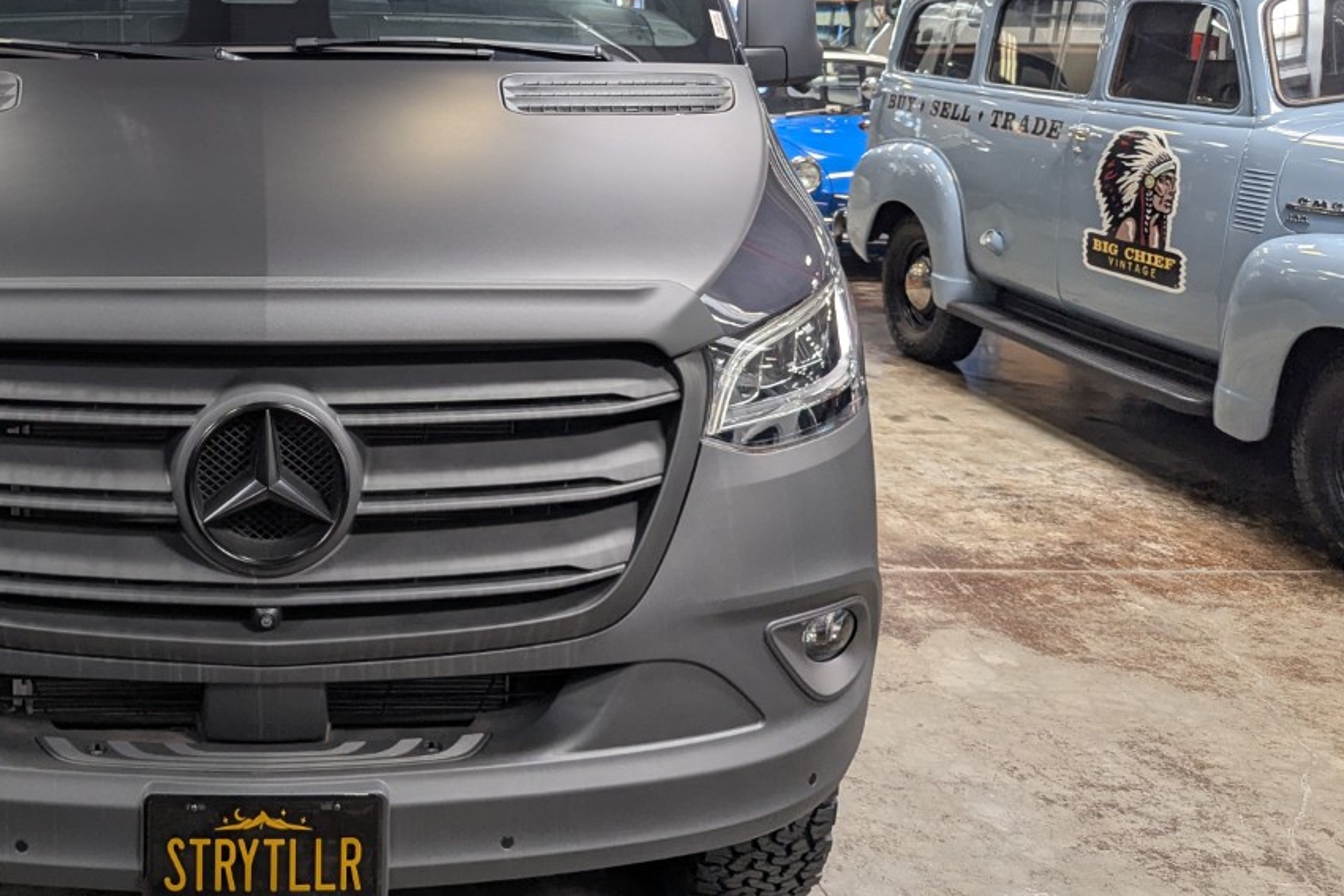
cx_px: 263
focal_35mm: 41
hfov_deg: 45.0
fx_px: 1531
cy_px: 199
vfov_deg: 31.9
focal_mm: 6.81
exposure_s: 1/120
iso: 124
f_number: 1.85
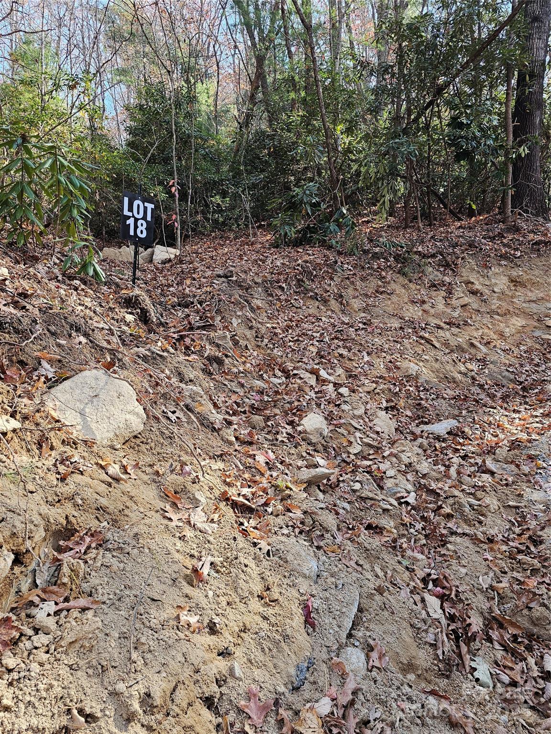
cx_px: 276
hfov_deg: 58.9
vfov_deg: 73.9
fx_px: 488
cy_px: 367
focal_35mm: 23
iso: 64
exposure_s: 1/207
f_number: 1.7
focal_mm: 6.3
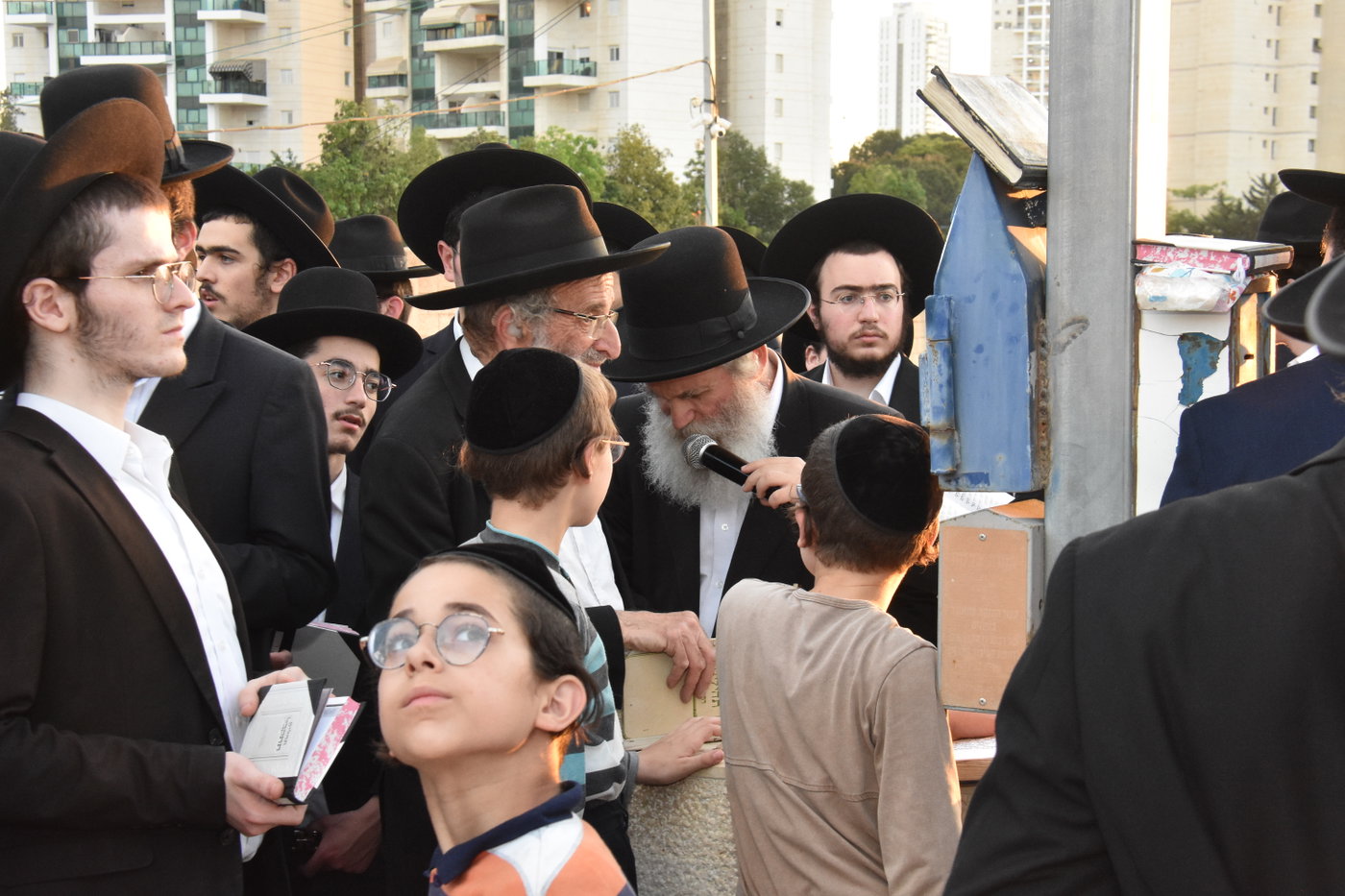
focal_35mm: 66
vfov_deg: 20.6
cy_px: 448
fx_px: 2465
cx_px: 672
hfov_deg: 30.5
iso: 2000
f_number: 10
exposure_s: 1/100
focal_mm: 44
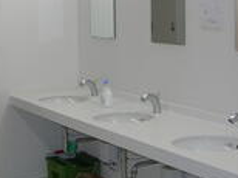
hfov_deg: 21.5
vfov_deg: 16.1
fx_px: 625
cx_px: 76
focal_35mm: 91
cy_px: 43
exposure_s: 1/30
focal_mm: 5.8
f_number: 2.8
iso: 50
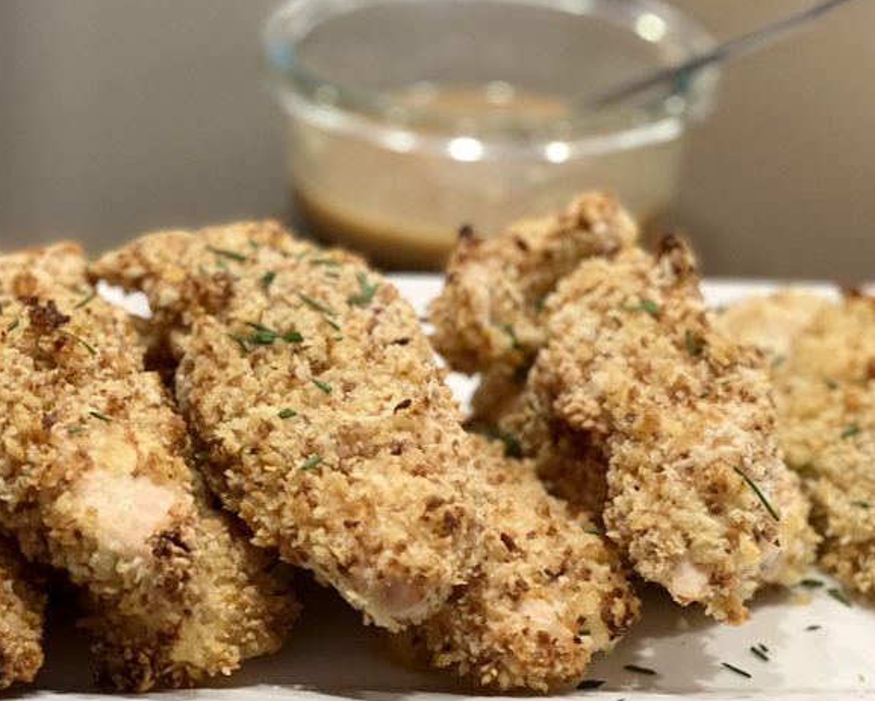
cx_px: 481
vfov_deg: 11.9
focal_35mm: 130
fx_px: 3368
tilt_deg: -24.6
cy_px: 285
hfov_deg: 14.8
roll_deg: +0.0
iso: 400
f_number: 2.8
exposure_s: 1/30
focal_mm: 9
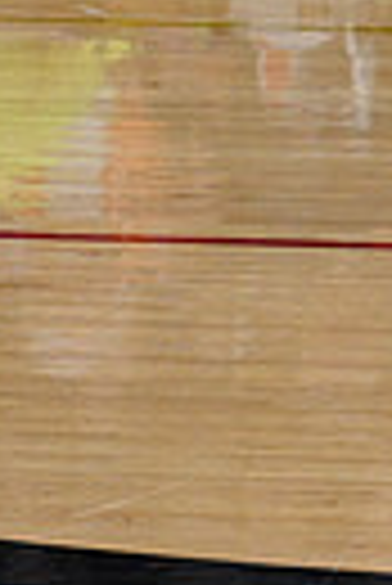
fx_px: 14562
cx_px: 1140
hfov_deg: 1.5
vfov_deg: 2.3
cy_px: -196
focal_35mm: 894
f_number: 4
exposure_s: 1/400
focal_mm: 200
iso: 4000
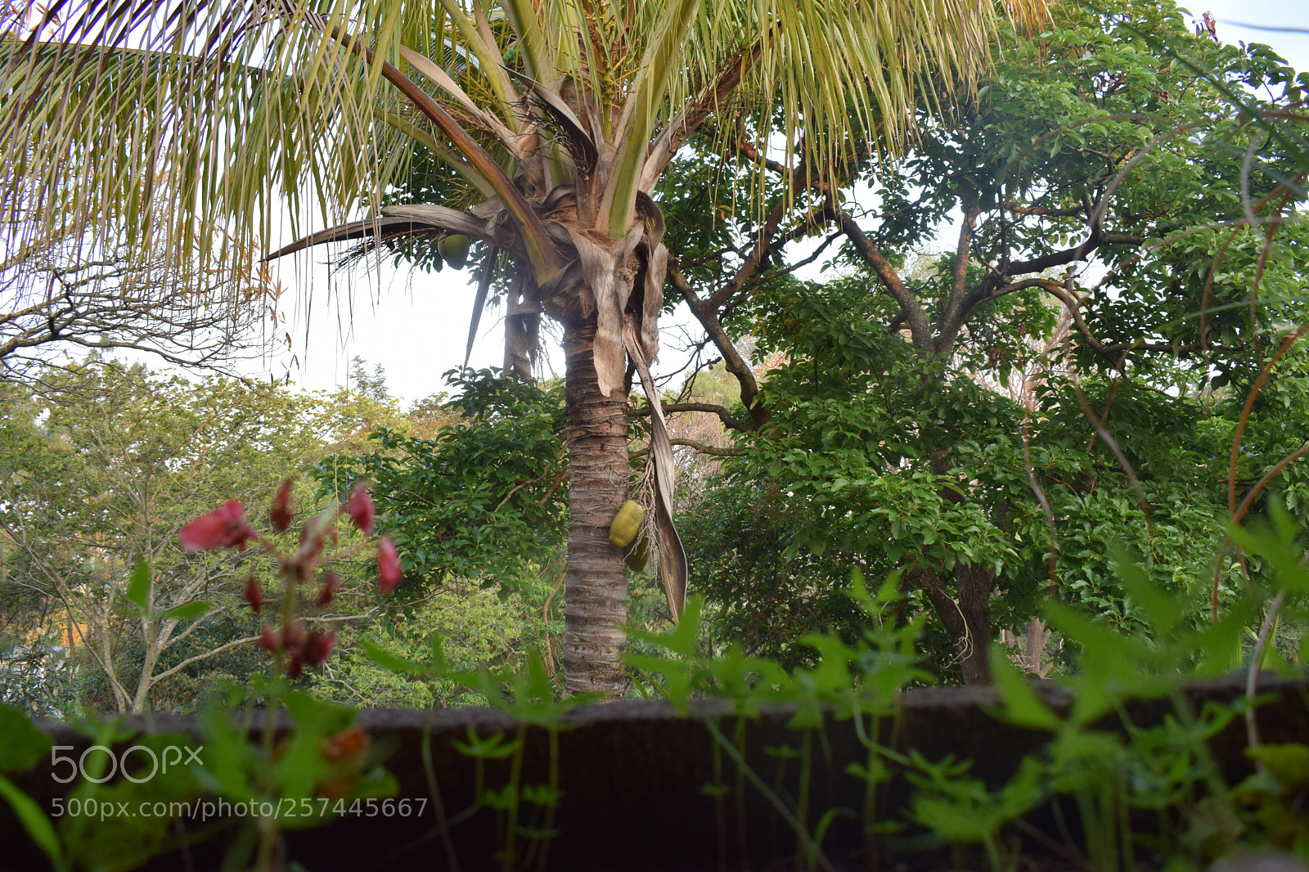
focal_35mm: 30
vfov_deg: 43.6
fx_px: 1091
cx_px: 654
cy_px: 436
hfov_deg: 61.9
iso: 400
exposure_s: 1/125
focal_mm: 20
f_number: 6.3
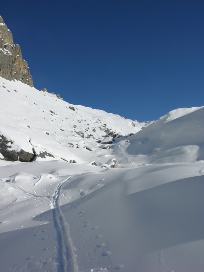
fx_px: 275
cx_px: 102
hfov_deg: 40.7
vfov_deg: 52.6
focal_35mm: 35
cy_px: 136
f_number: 8
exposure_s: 1/328
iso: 50
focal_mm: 8.9
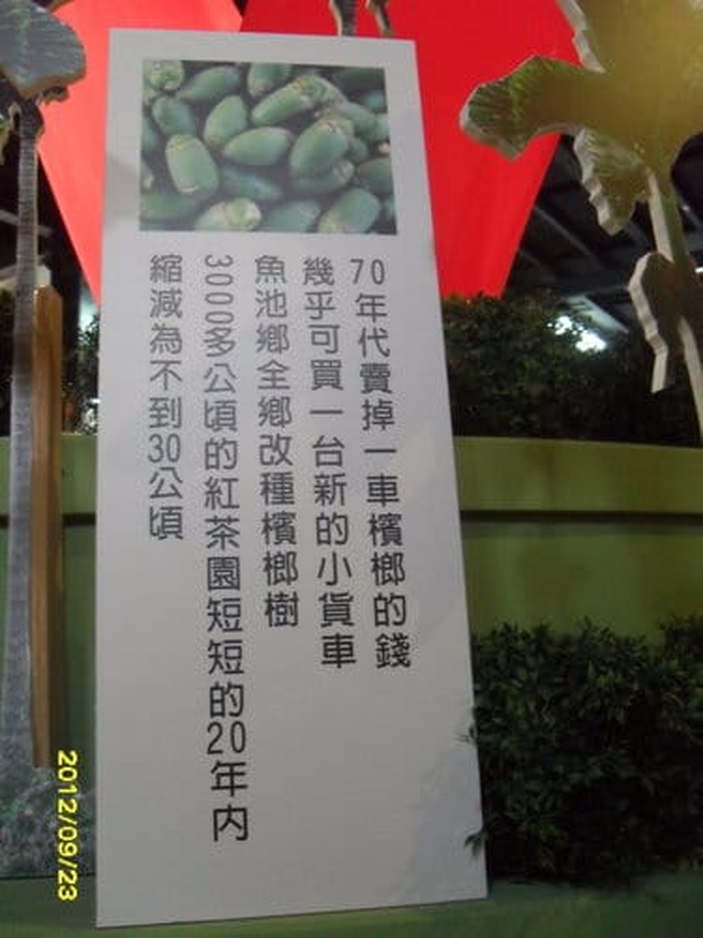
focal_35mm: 35
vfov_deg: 52.6
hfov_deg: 40.7
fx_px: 948
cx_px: 352
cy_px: 469
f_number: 2.8
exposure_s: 1/20
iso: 400
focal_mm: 6.2
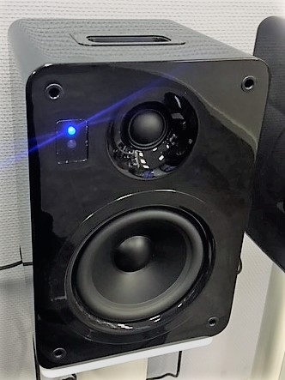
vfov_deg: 61.7
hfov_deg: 48.2
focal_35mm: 29
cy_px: 190
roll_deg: -3.4
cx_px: 142
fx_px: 319
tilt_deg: -24.3
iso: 100
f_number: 2.2
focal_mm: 4.15
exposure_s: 1/8
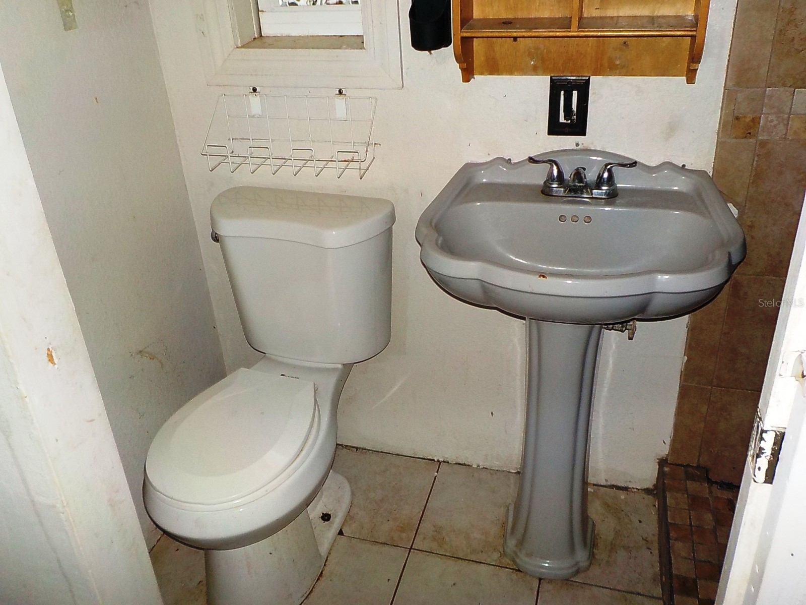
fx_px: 699
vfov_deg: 46.8
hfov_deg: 60.0
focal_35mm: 30
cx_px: 403
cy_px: 302
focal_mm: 4.1
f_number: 3.3
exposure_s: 1/30
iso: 200
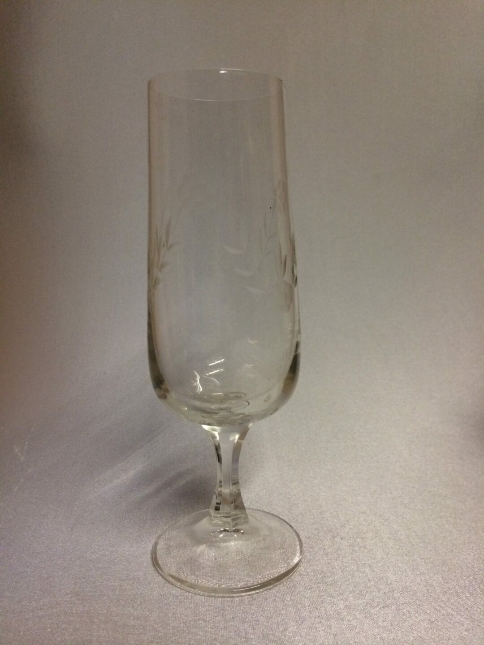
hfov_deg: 46.8
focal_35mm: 30
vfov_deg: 60.0
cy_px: 322
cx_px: 242
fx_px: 559
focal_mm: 4.12
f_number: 2.2
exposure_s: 1/33
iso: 200
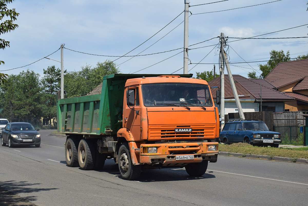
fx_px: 488
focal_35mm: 57
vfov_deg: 23.8
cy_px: 103
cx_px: 154
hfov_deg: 35.1
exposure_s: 1/1250
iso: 200
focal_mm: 38
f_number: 6.3
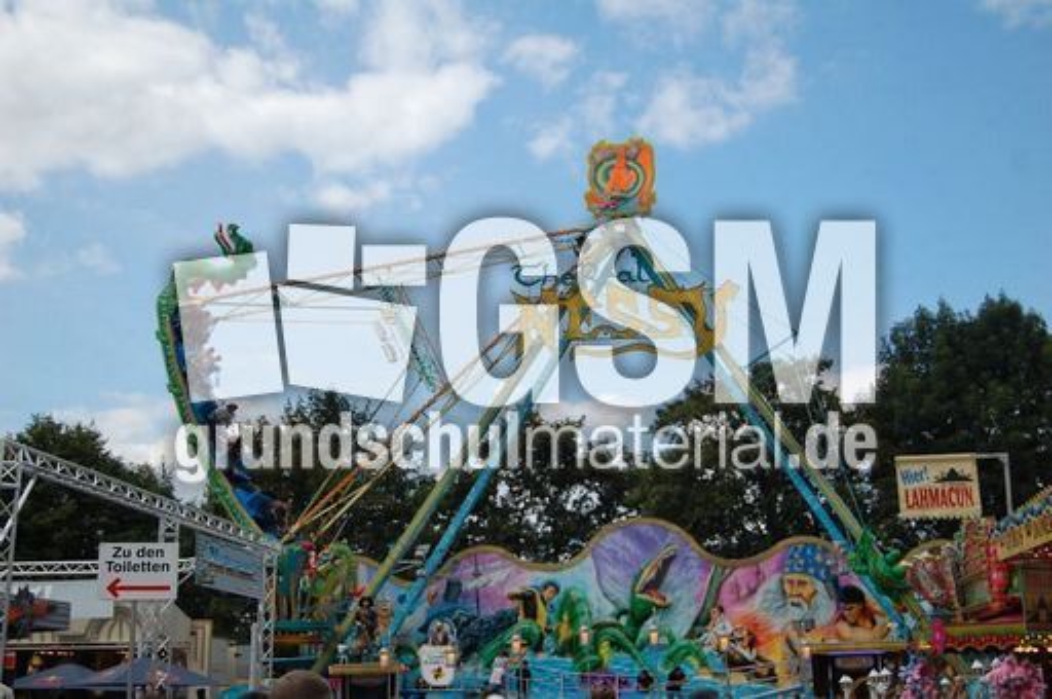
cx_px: 526
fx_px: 1401
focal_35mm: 48
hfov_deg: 41.2
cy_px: 350
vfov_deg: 28.0
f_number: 4.5
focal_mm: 32
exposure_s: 1/1250
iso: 200
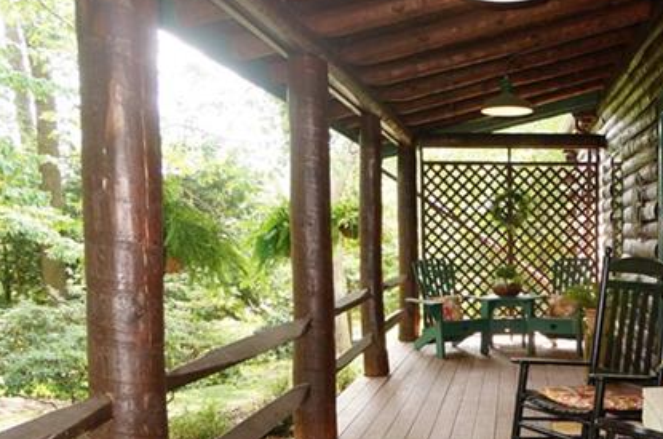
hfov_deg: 48.9
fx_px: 680
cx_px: 532
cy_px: 288
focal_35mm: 37
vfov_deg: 35.5
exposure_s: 1/60
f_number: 4
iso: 400
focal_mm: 10
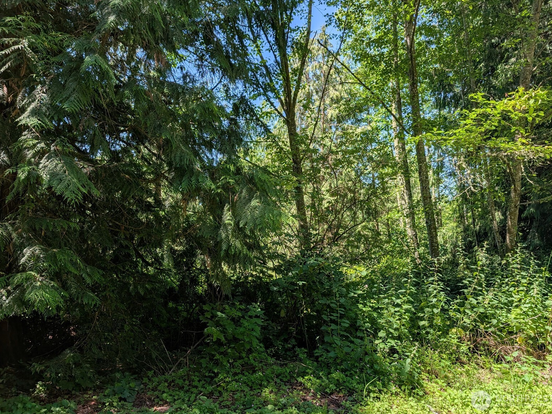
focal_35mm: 25
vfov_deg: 54.9
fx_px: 399
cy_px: 199
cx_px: 277
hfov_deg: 69.4
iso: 20
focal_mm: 6.9
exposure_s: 1/2299
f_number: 1.68
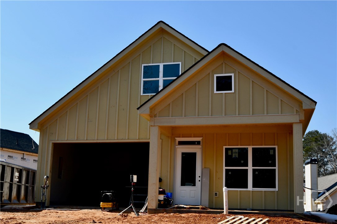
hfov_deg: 53.1
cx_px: 168
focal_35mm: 36
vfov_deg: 36.9
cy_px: 112
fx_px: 337
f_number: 8
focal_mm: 24
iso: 100
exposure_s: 1/250
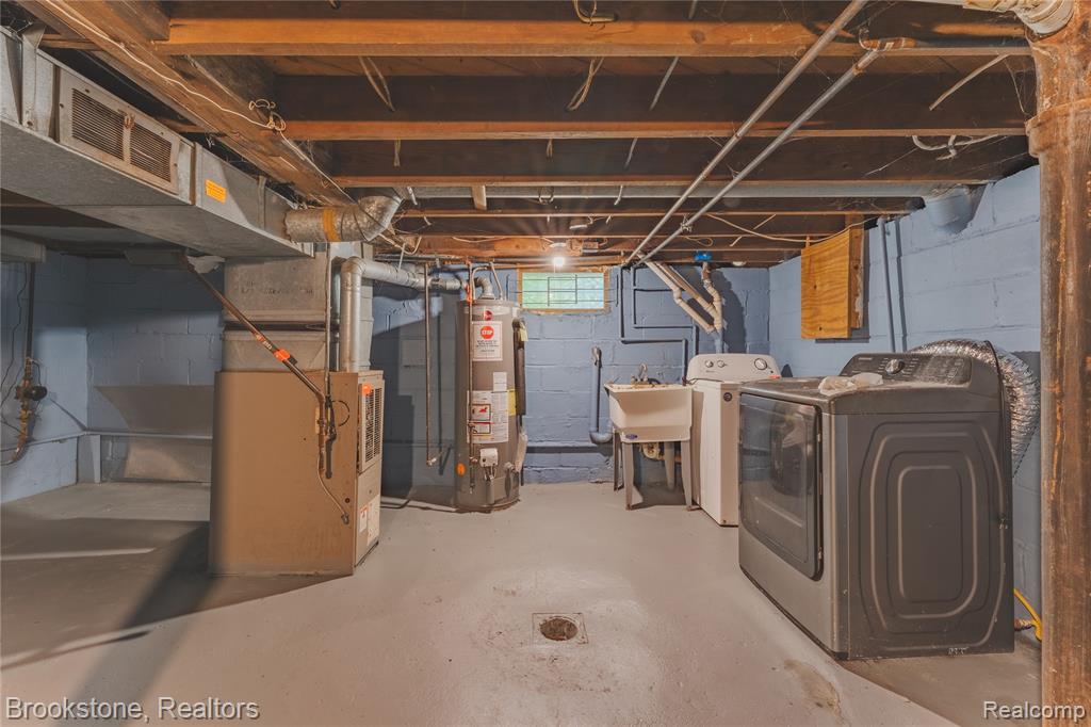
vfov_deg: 81.2
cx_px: 546
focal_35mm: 14
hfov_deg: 104.3
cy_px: 364
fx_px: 424
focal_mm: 14
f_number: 18
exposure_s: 1/4
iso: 400
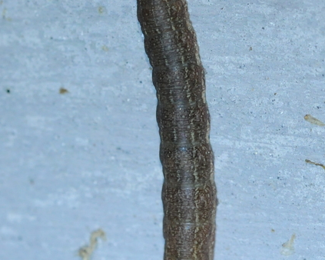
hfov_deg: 8.6
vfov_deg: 6.9
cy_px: 101
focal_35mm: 224
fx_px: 2151
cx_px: 162
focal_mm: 105
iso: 1000
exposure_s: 1/60
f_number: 10
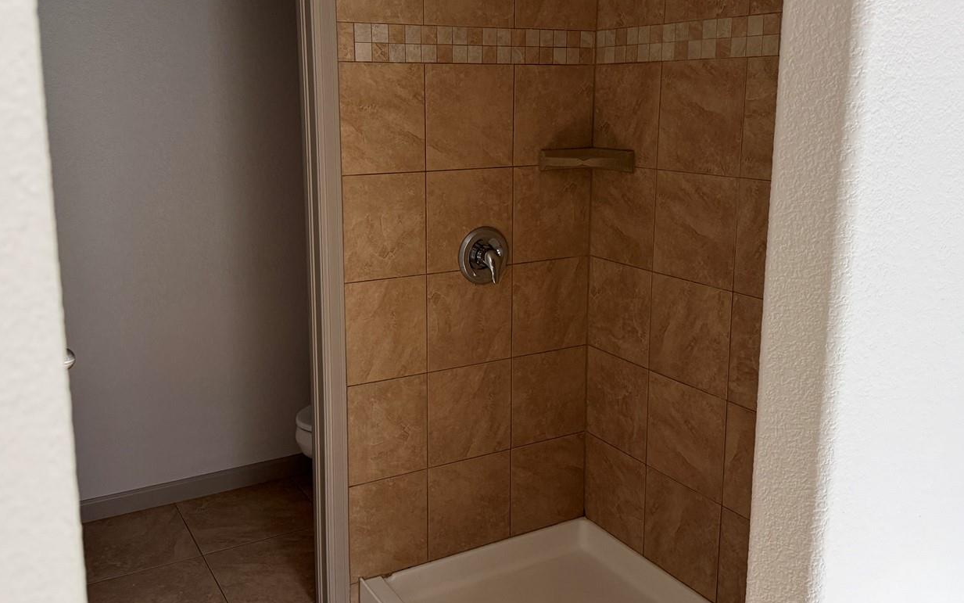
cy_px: 250
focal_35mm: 33
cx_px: 446
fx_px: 867
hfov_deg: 58.1
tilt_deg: -9.8
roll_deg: +0.4
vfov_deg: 38.2
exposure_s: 1/60
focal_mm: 6.76
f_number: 1.78
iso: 250
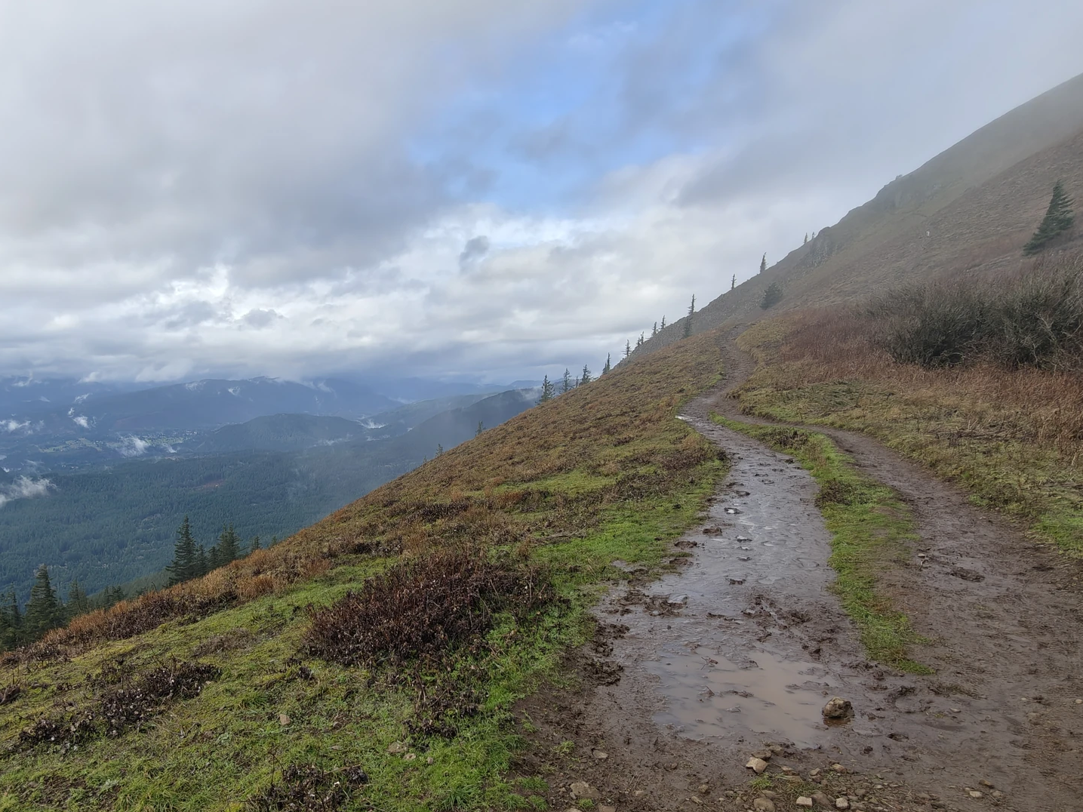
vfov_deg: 58.3
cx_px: 388
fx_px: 720
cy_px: 496
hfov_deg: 72.3
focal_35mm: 23
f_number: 2
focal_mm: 2.3
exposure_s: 1/455
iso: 160
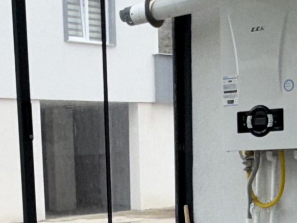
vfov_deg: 14.5
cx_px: 127
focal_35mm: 97
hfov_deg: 20.2
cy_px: 307
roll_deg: +1.6
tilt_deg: -10.2
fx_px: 832
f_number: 2.2
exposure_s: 1/122
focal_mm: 2.22
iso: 20
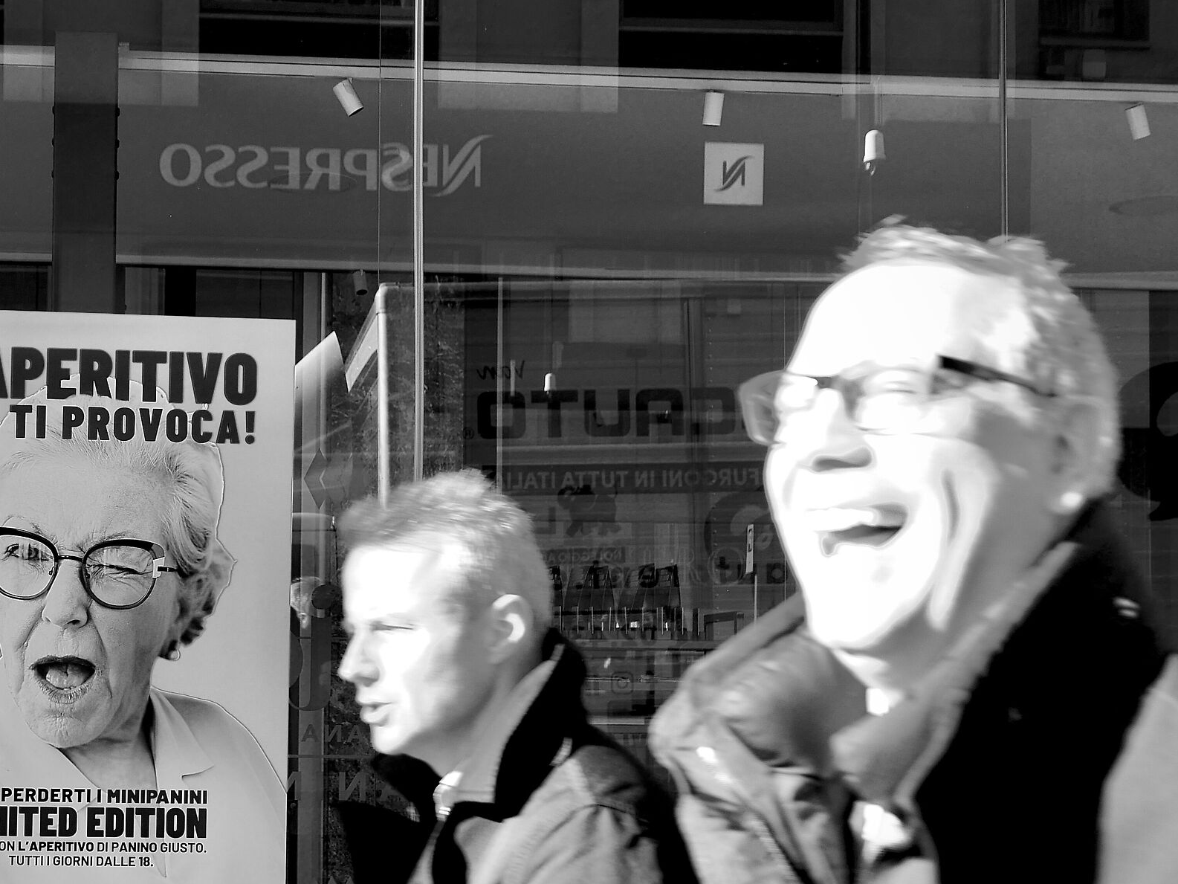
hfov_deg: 35.5
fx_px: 1804
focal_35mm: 53
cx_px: 321
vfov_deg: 27.3
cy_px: 615
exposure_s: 1/250
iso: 200
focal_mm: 15.9
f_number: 2.8
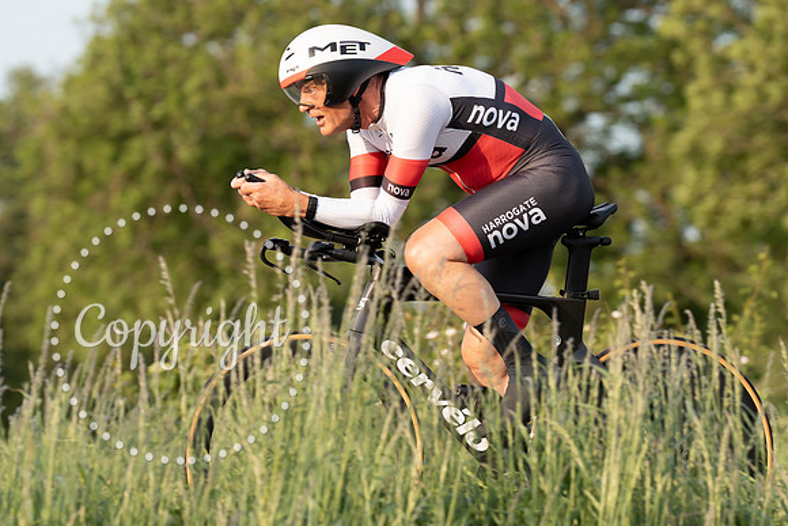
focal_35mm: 294
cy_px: 260
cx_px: 505
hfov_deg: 7.0
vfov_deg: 4.7
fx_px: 6429
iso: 320
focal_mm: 156
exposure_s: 1/1000
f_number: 4
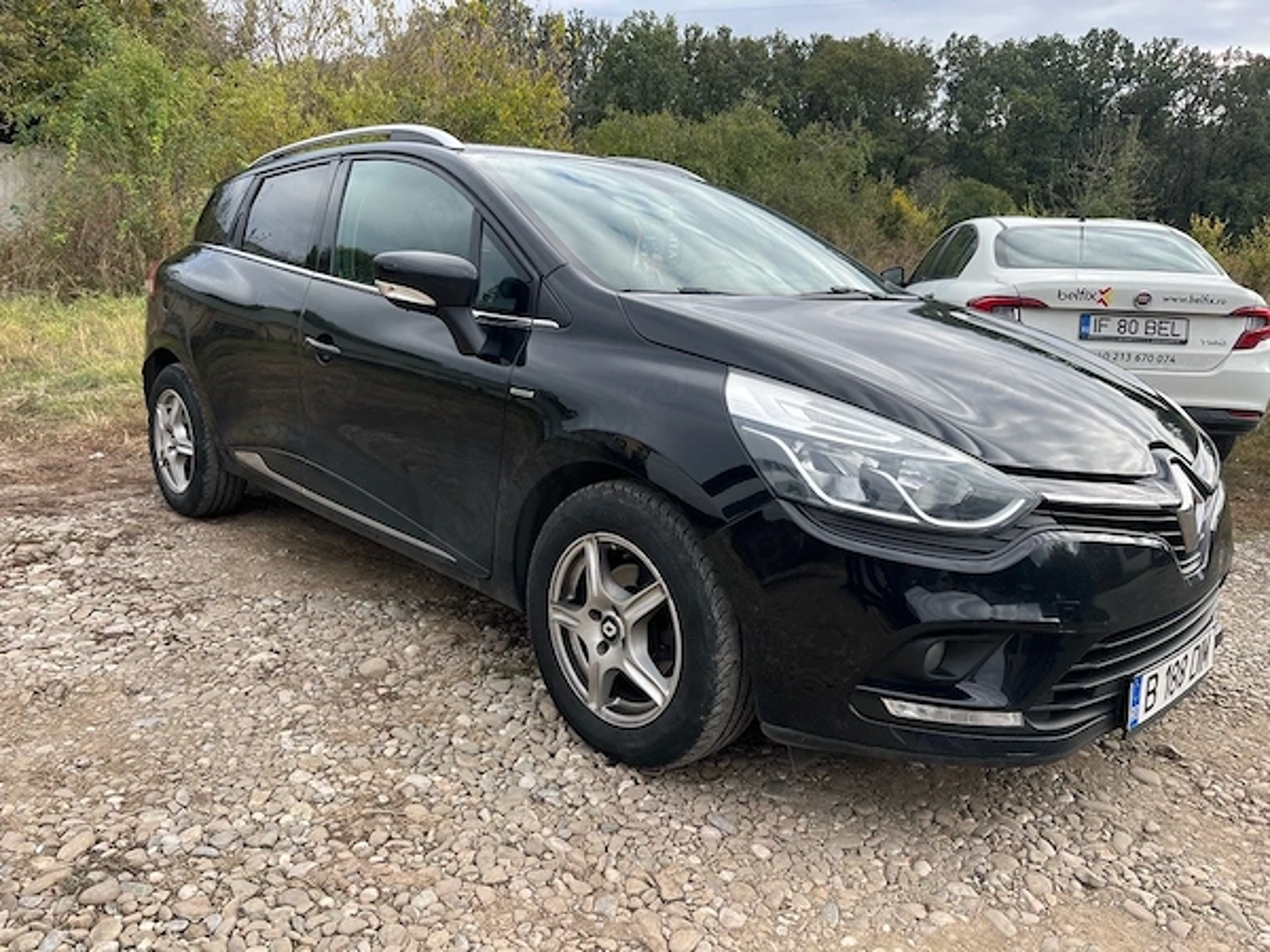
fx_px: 954
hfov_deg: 67.3
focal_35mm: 26
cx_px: 635
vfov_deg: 53.1
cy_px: 476
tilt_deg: -14.4
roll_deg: -2.3
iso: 50
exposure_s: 1/967
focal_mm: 5.1
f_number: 1.6
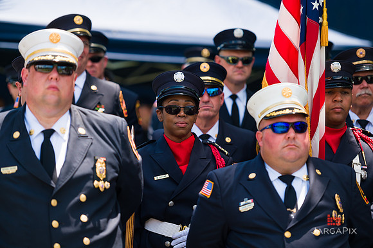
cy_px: 124
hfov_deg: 13.7
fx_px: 1553
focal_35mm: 150
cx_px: 186
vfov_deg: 9.1
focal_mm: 150
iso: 200
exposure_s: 1/1600
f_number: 3.2
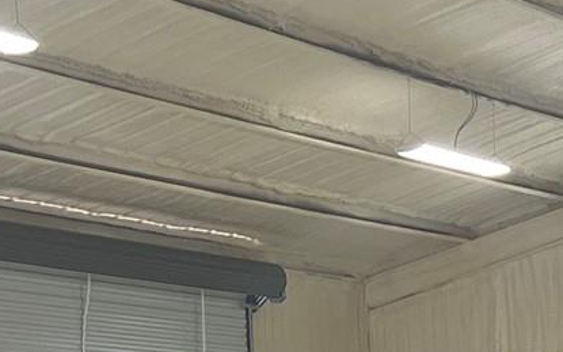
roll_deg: +2.6
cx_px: 568
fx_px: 2086
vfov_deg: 9.4
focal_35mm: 136
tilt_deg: +1.4
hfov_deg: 15.1
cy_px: 523
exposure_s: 1/120
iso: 125
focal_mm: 5.7
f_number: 1.5
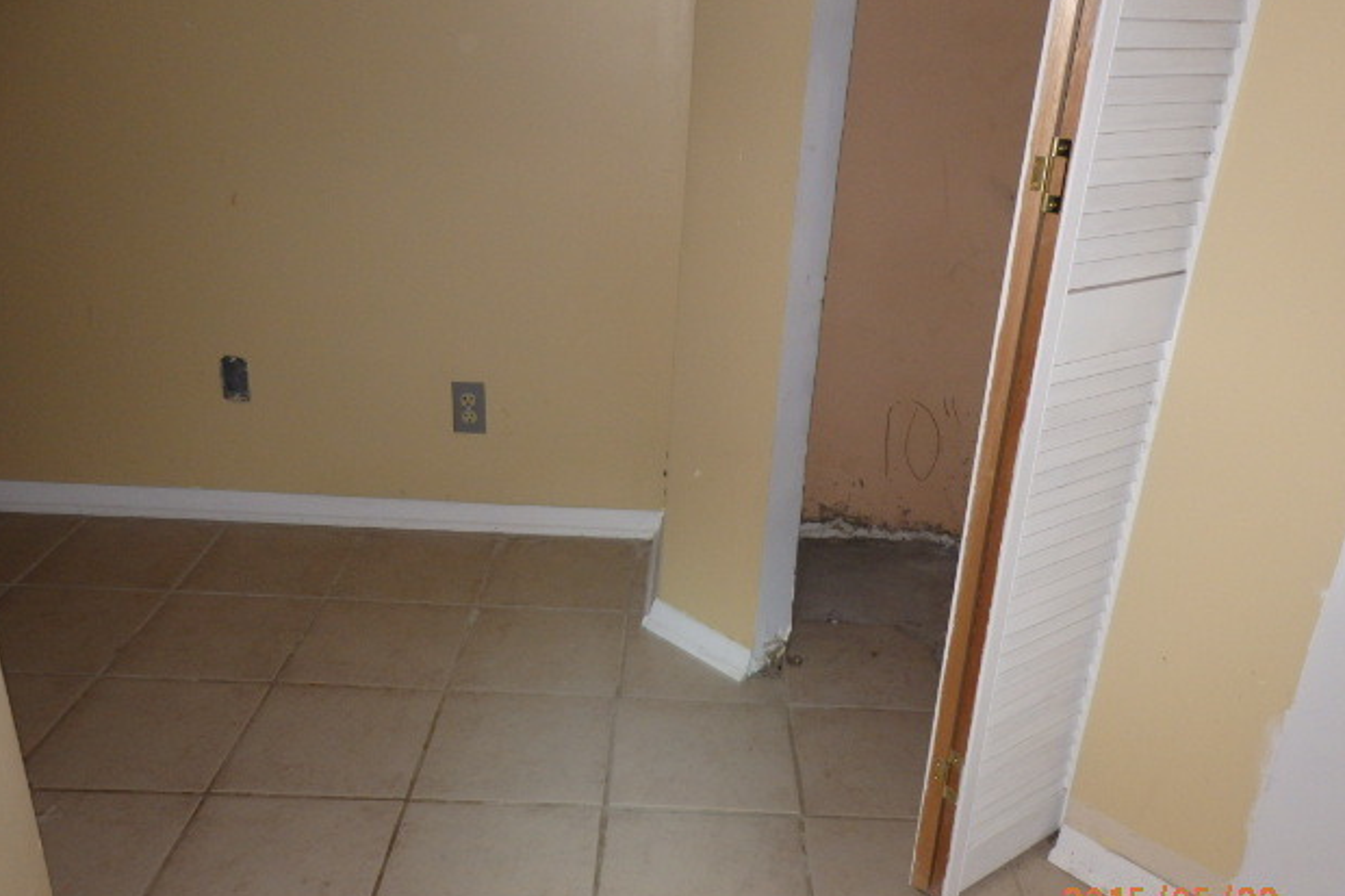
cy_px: 490
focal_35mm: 29
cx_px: 668
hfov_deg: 63.7
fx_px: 1083
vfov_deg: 44.9
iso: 400
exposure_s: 1/30
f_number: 3.2
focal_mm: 5
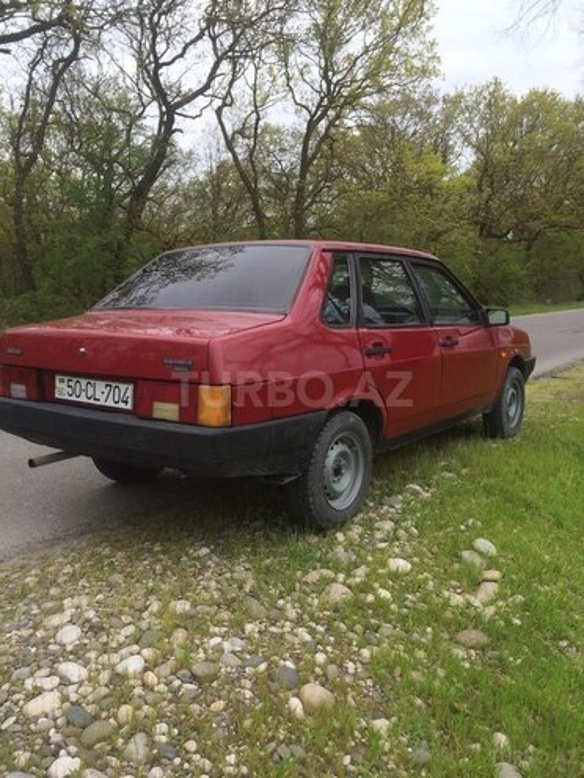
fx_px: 652
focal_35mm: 29
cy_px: 389
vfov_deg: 61.7
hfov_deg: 48.2
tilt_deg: -7.5
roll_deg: +0.6
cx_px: 292
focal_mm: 4.15
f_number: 2.2
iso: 32
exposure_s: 1/578
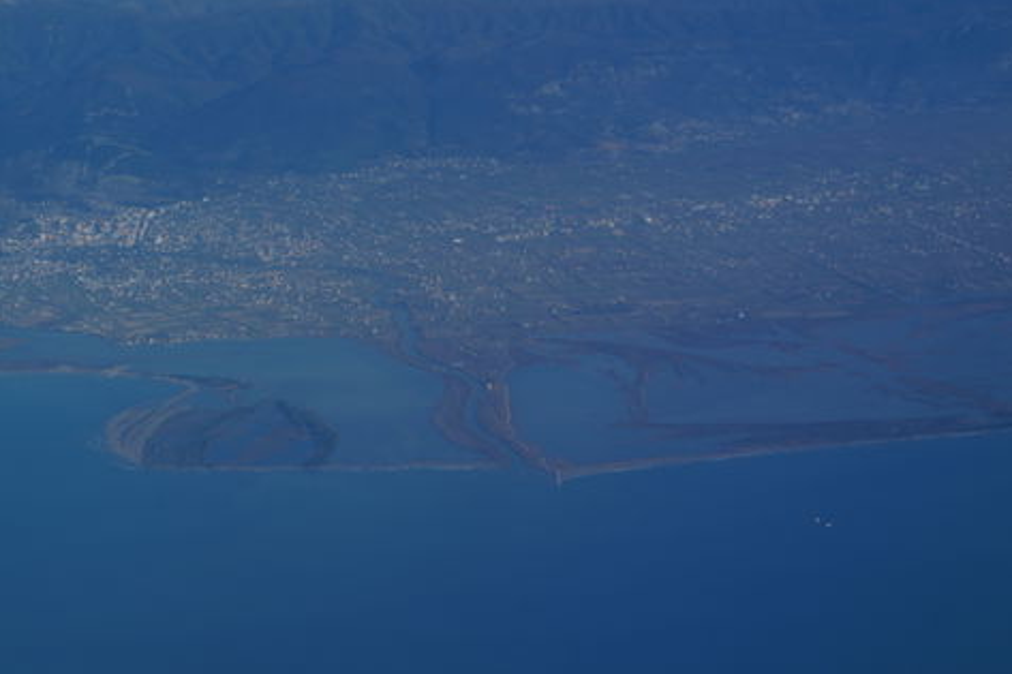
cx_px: 511
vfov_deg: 9.0
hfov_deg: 13.5
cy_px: 337
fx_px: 4271
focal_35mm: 152
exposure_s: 1/200
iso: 100
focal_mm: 100
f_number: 11
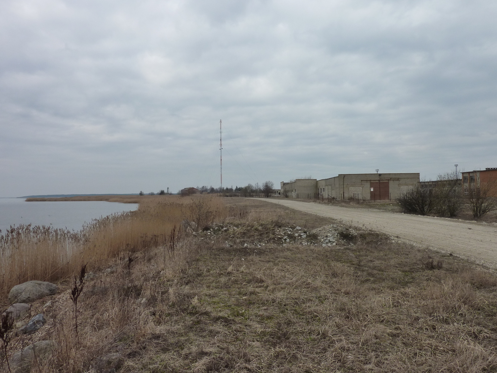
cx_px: 250
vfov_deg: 53.1
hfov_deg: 67.3
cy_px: 194
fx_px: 373
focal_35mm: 26
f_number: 5
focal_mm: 4.1
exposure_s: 1/400
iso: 125
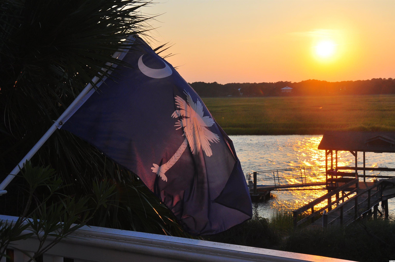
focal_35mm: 51
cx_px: 198
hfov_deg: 38.9
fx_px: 559
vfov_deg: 26.4
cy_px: 131
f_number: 11
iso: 400
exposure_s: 1/500
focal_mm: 34
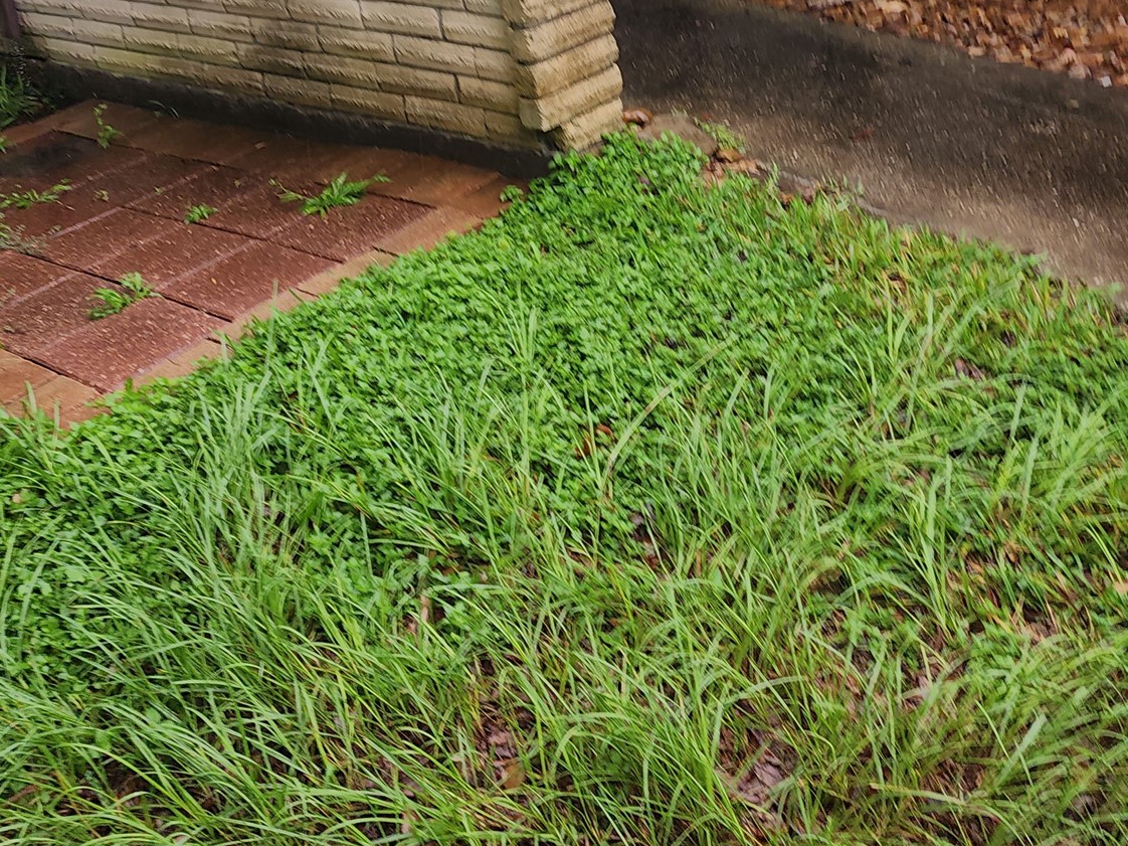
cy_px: 81
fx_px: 1368
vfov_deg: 32.6
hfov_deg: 44.8
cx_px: 556
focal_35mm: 42
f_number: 1.8
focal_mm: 6.4
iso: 16
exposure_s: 1/120
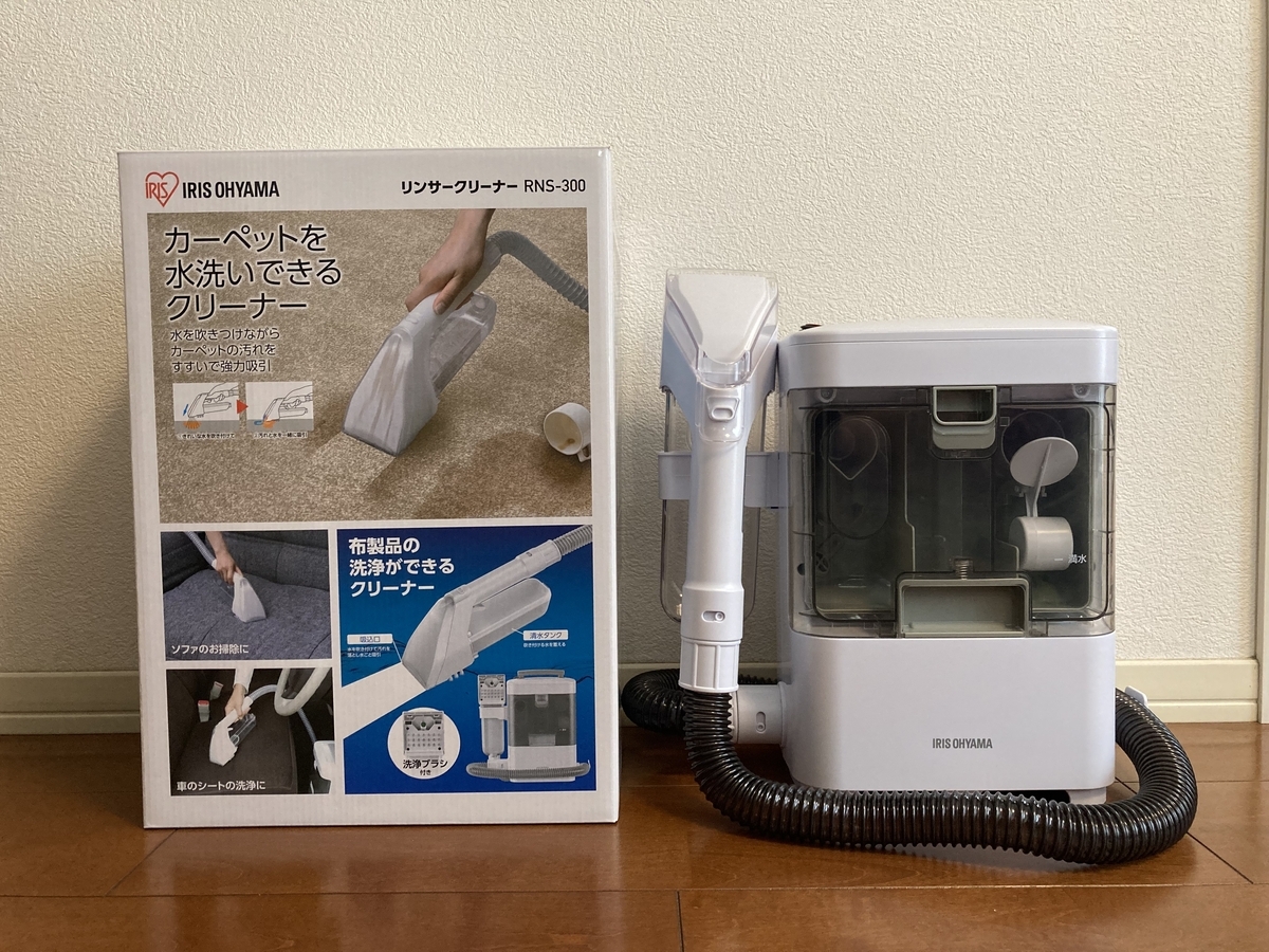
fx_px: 1026
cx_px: 634
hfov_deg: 63.4
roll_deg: -0.2
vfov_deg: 49.7
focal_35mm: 28
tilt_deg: -3.4
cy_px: 476
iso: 200
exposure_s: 1/60
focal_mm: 3.99
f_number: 1.8
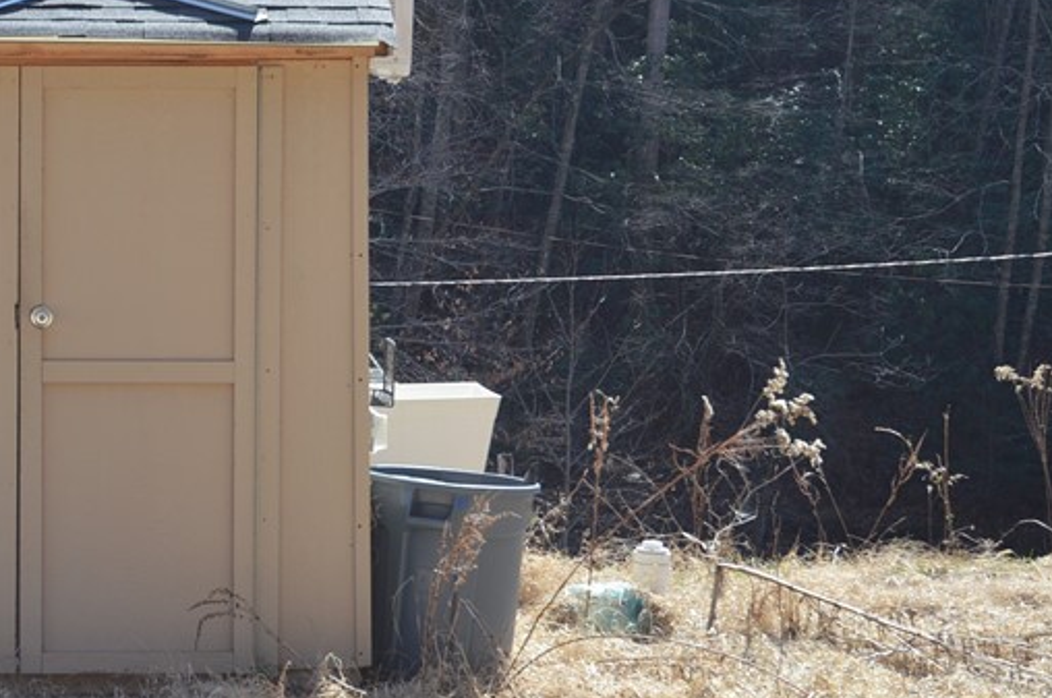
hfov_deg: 21.3
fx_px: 2715
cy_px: 302
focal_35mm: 93
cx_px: 47
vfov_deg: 14.6
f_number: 6.3
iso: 100
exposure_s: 1/160
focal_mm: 29
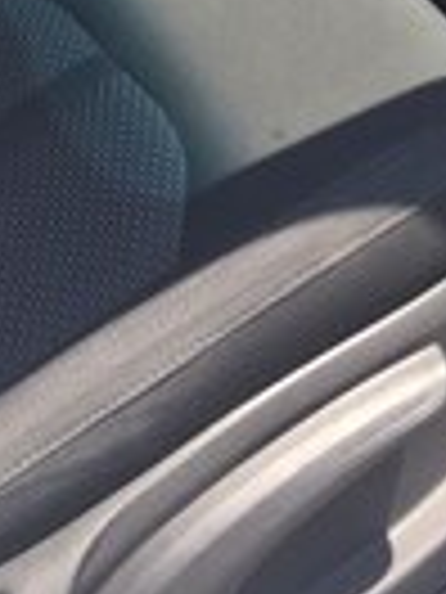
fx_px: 1873
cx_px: 523
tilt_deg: -22.4
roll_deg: +1.1
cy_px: -396
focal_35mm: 109
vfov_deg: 15.9
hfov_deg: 13.3
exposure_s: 1/514
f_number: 2.2
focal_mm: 4.15
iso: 32
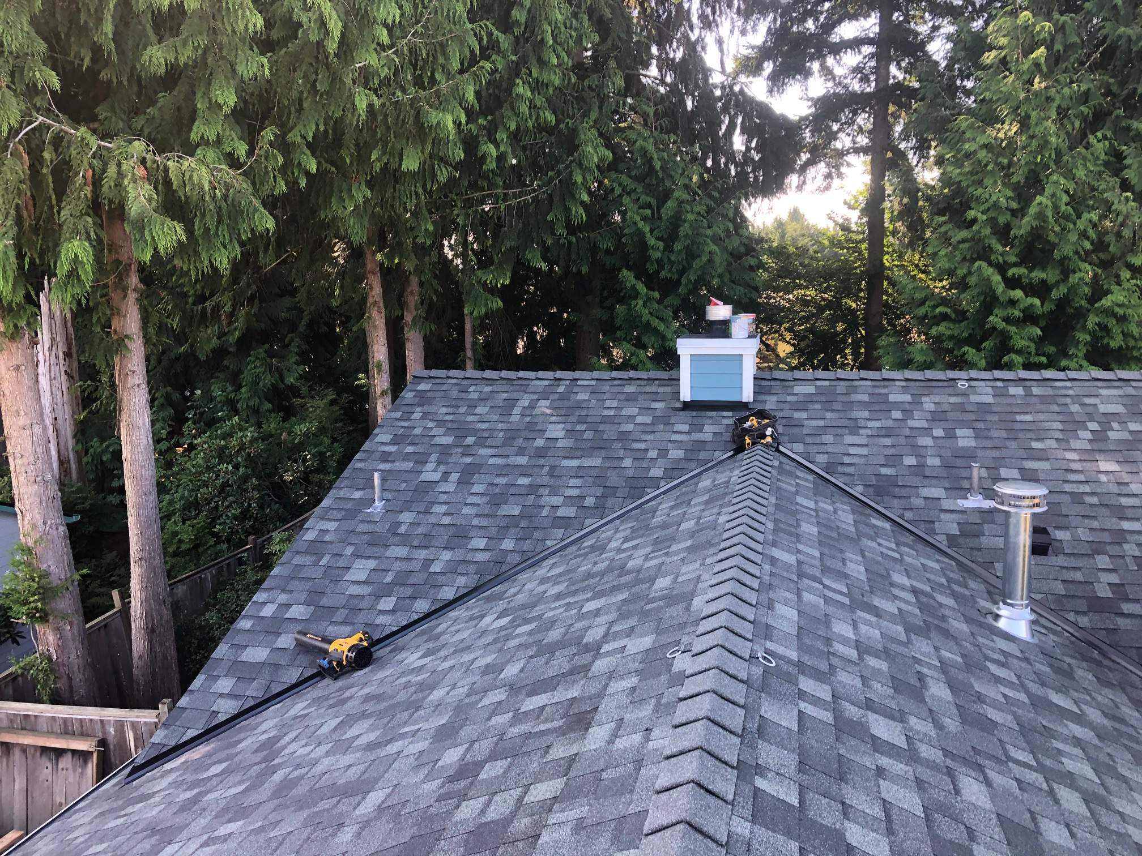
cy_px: 428
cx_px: 571
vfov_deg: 49.7
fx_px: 924
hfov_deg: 63.4
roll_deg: +0.6
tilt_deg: -10.0
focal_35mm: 28
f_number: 1.8
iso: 32
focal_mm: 3.99
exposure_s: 1/120
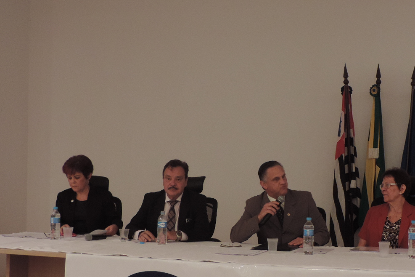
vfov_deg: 22.9
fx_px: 680
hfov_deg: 33.4
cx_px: 298
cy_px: 194
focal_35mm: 59
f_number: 3.3
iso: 400
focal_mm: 6.2
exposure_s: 1/15
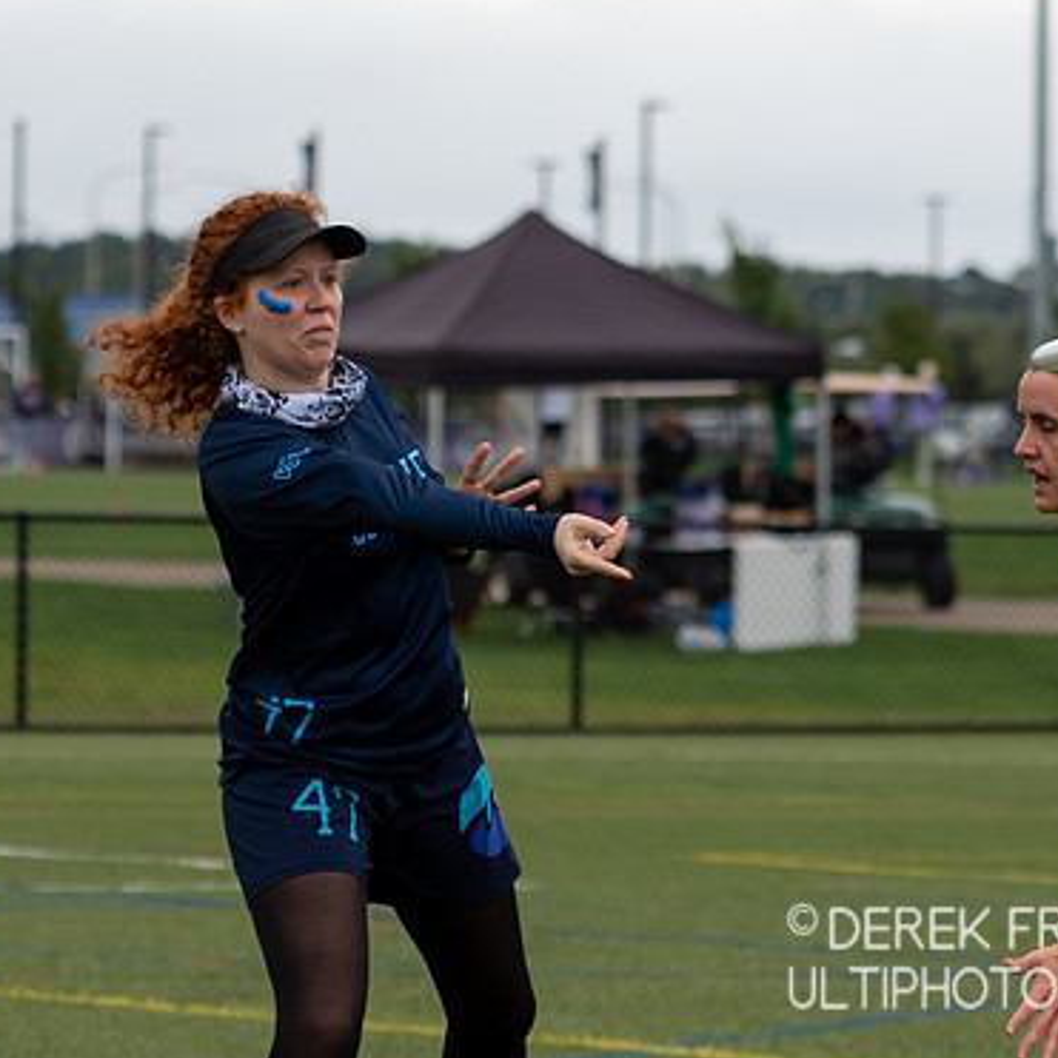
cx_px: 388
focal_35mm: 349
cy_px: 541
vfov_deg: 5.0
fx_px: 12068
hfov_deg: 5.0
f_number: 5.6
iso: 450
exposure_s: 1/1000
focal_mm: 140
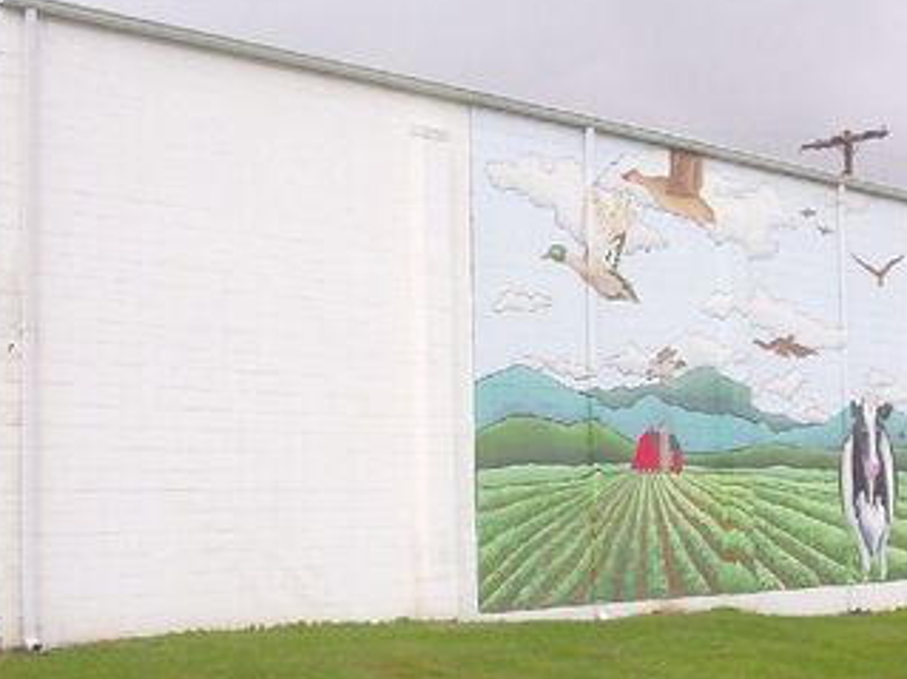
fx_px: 1702
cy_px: 456
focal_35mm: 65
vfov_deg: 22.5
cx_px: 671
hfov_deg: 29.4
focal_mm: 6
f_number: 4.5
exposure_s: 1/499
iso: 100
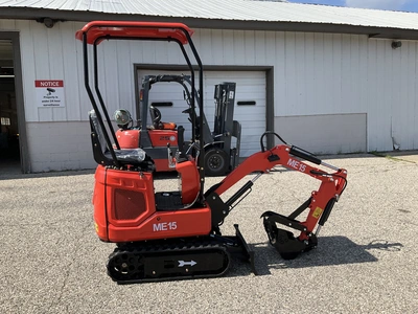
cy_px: 157
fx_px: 350
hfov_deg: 61.7
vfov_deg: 48.2
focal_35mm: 29
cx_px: 209
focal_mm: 3
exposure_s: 1/1675
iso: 25
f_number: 1.8
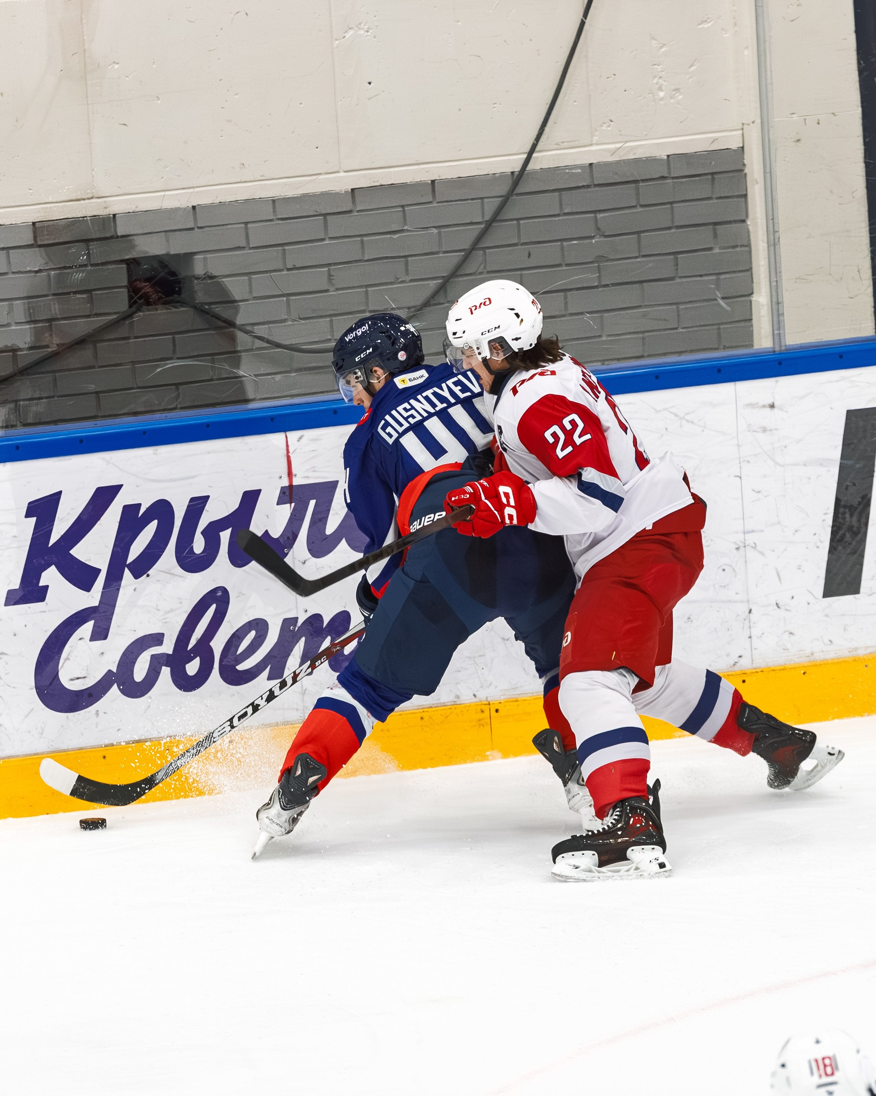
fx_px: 14575
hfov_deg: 3.4
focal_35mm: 450
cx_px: 415
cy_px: 523
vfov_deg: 4.3
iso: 2500
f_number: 5.6
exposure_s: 1/1000
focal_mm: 200
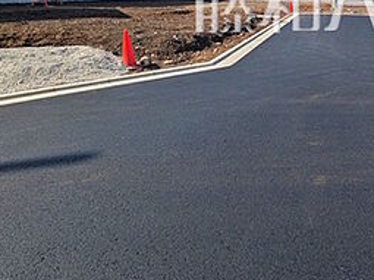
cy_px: 6
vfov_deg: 38.5
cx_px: 349
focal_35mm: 33
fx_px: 356
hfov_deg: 48.4
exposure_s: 1/1437
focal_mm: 1.83
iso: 45
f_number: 2.2
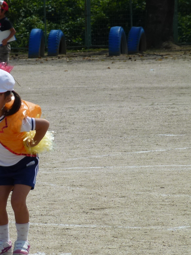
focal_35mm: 413
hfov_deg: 3.6
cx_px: -1
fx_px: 3037
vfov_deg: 4.8
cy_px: 138
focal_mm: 44.5
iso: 100
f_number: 5.6
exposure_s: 1/1000
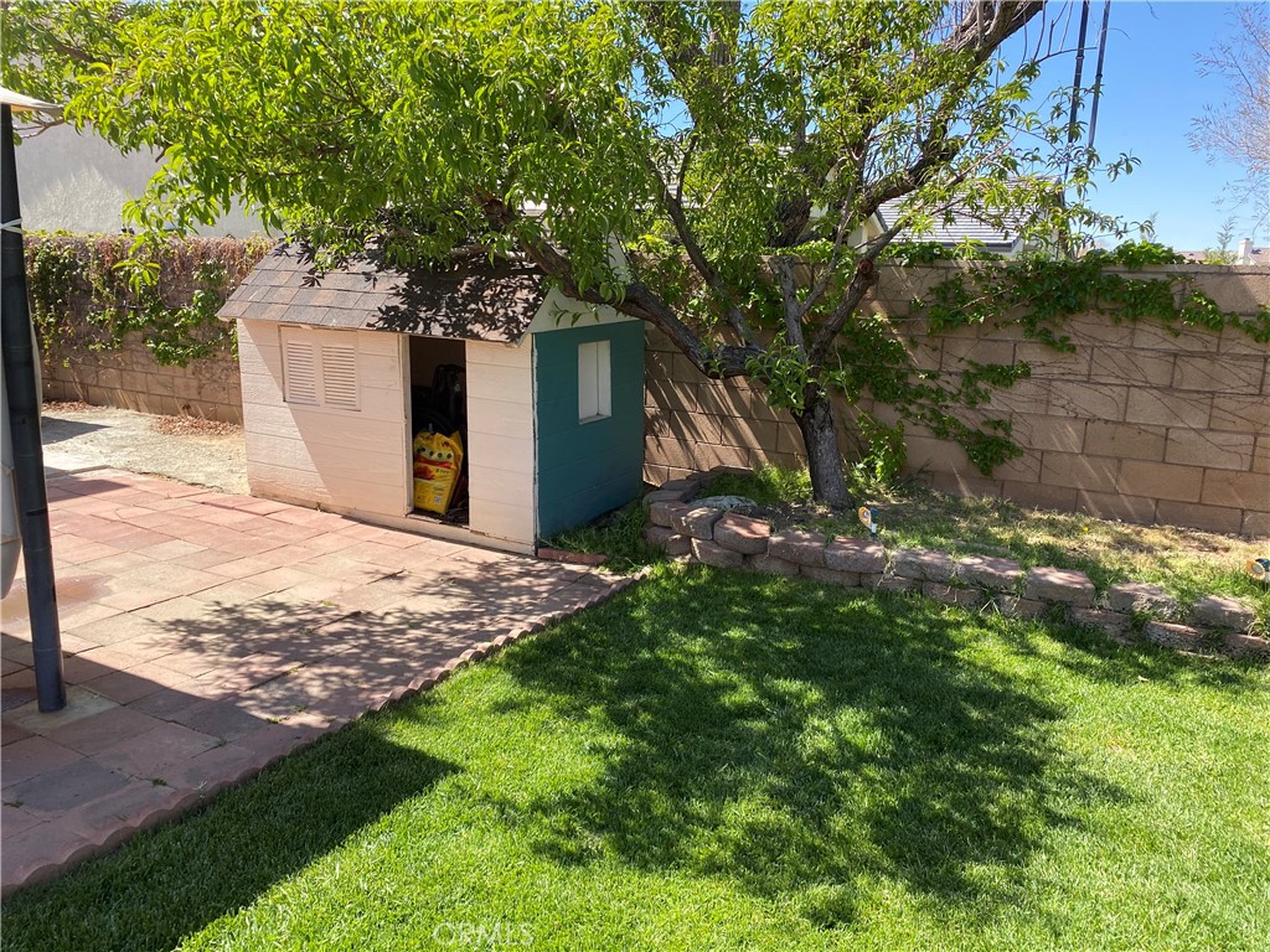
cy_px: 476
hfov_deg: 67.3
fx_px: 954
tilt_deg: -10.4
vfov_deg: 53.1
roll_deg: -1.8
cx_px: 635
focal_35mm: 26
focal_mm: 4.25
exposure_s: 1/1016
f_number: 1.8
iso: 32
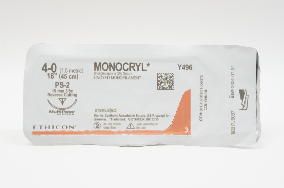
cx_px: 142
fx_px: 496
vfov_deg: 21.5
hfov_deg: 31.9
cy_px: 94
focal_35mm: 63
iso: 400
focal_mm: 42
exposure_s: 1/40
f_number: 6.3
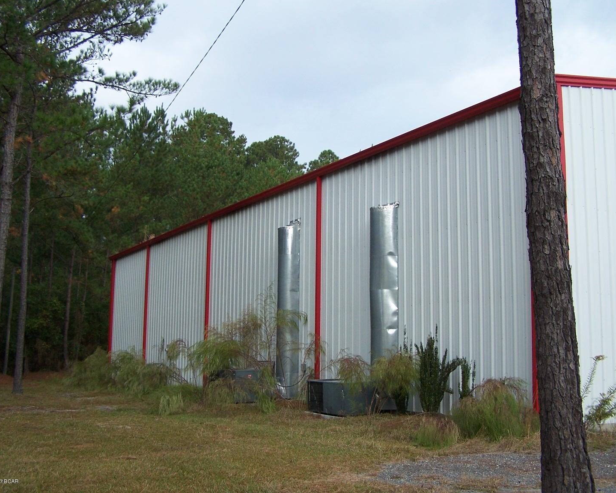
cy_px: 249
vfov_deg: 37.3
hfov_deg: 45.8
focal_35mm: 40
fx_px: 729
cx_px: 316
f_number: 2.8
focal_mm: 6.3
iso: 80
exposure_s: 1/350
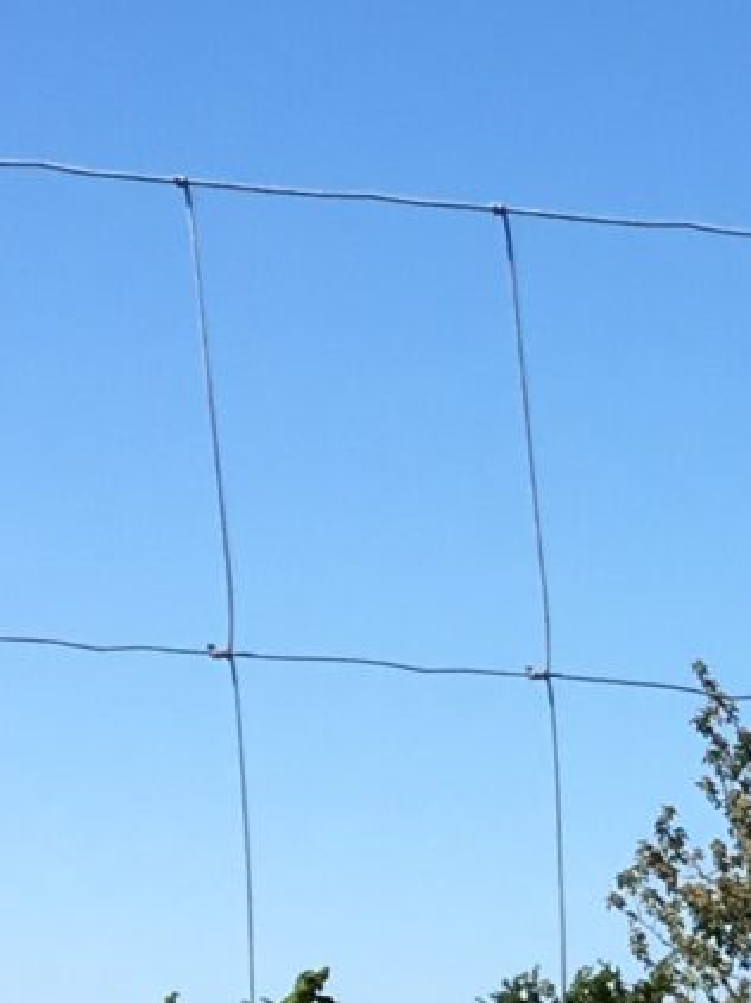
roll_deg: +0.1
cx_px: 2034
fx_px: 5096
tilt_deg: -6.1
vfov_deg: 10.5
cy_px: 1821
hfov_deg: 7.6
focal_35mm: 176
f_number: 2.2
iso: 25
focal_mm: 4.15
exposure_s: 1/1374
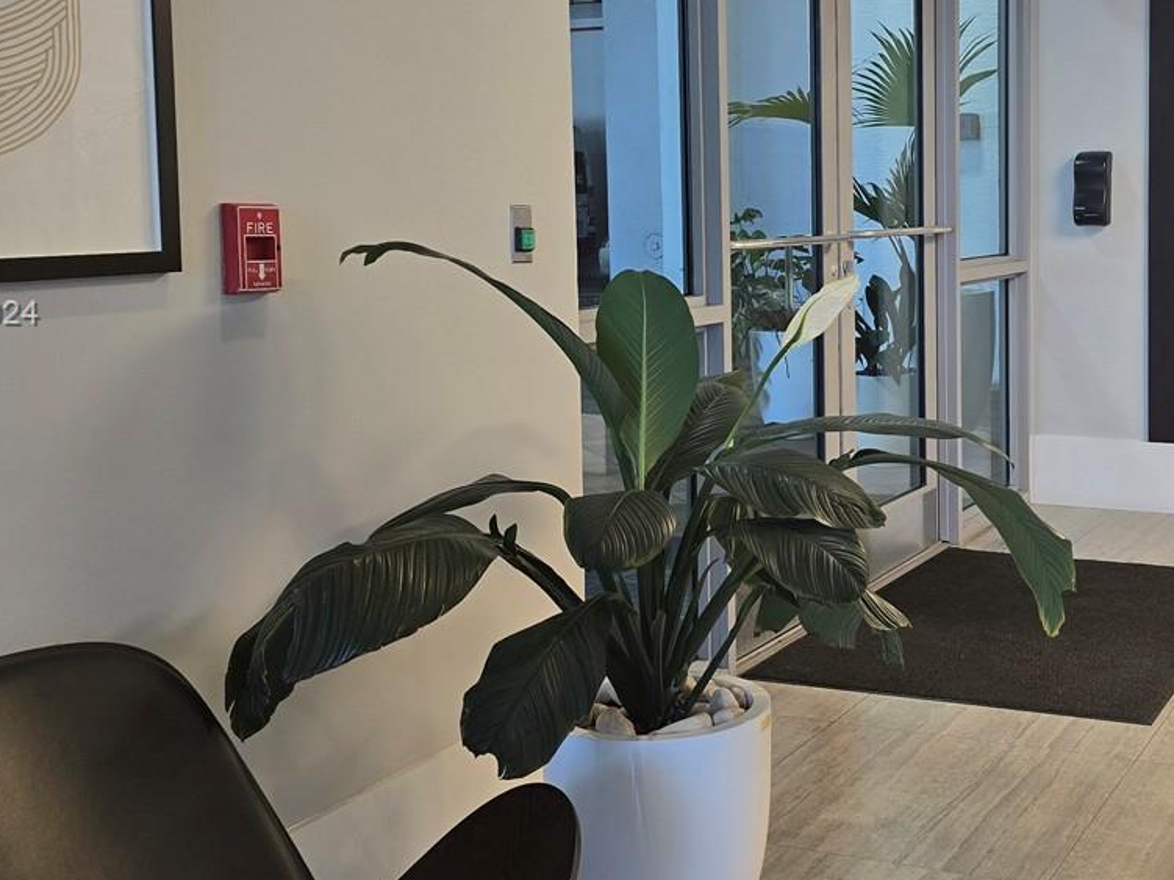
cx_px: 789
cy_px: 316
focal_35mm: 49
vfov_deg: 29.5
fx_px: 1662
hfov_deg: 38.4
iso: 80
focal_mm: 6.3
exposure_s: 1/120
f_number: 1.7
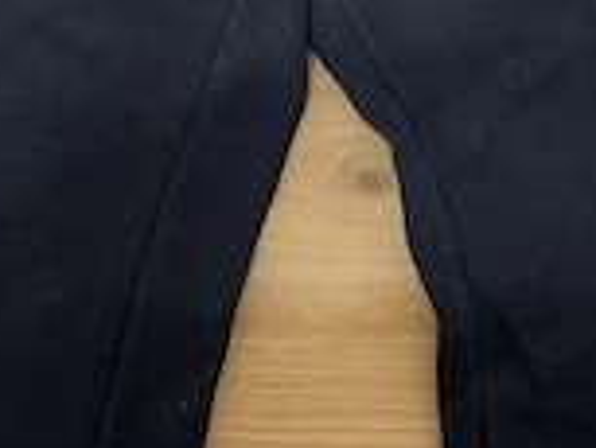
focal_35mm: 68
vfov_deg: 21.4
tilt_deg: -82.1
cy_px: 90
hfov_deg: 28.5
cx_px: 335
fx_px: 1172
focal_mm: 5.96
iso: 800
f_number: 1.6
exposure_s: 1/30
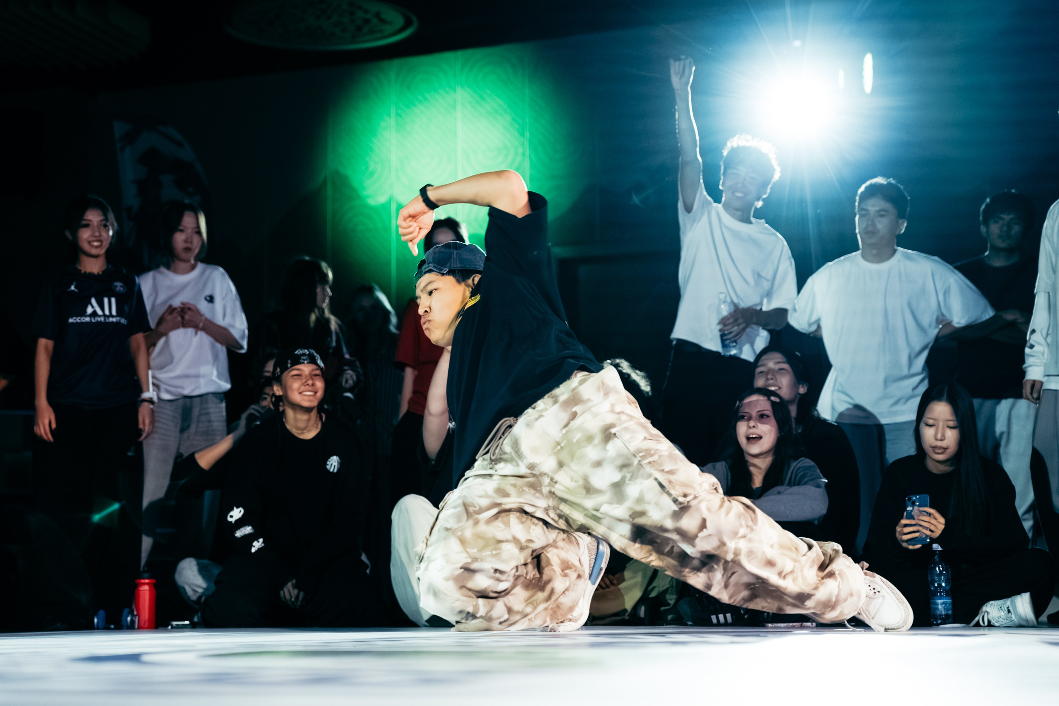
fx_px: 2020
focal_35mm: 69
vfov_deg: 19.8
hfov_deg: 29.3
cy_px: 322
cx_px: 453
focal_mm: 58
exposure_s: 1/800
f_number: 2.8
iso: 3200
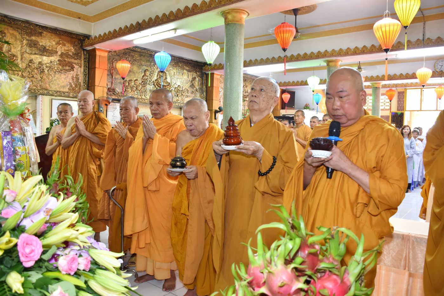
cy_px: 148
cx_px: 222
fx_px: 333
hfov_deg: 67.4
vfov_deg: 47.9
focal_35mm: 27
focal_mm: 18
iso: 400
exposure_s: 1/10
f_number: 4
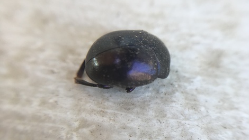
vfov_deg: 27.6
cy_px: 91
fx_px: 284
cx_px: 127
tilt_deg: -57.1
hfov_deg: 47.3
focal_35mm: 43
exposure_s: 1/100
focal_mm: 4.15
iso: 25
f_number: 2.2
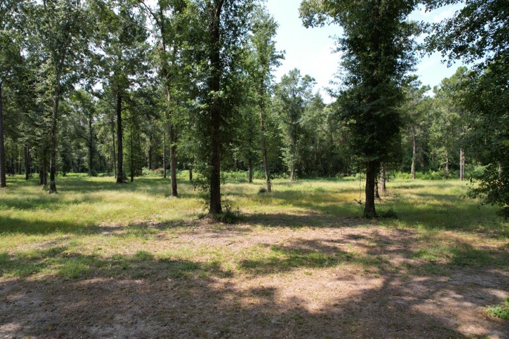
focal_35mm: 22
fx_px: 311
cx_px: 254
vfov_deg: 57.2
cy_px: 170
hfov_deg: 78.6
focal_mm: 8.38
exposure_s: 1/640
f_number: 2.8
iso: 100
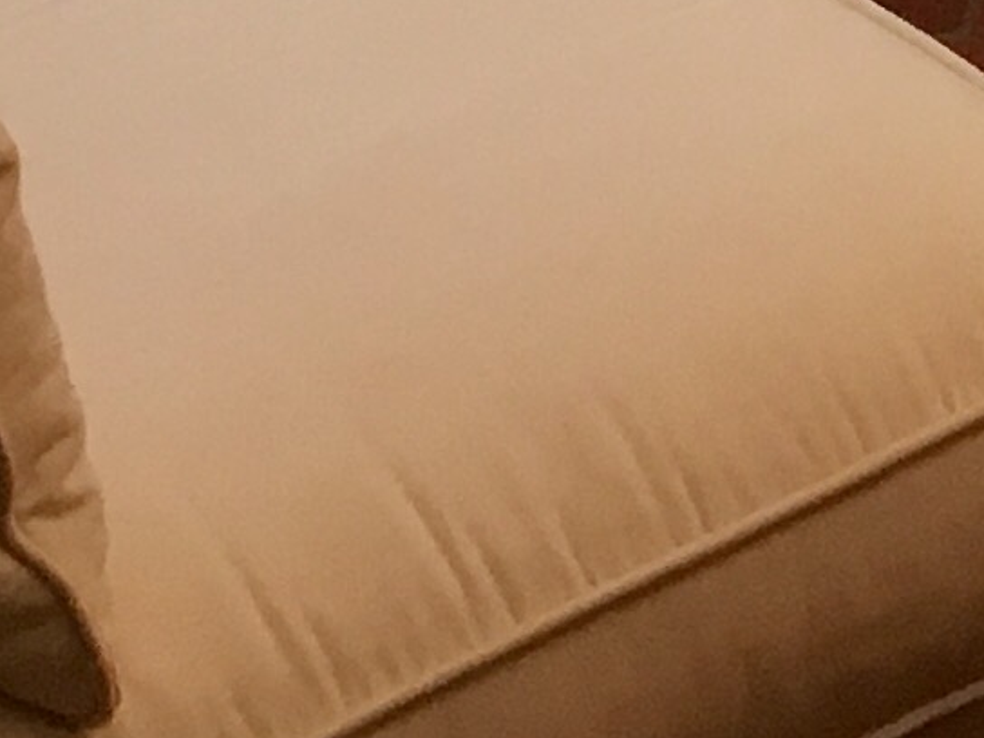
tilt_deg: -10.9
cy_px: -1617
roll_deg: +0.4
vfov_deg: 6.3
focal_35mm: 215
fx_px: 6112
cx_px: 998
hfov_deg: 9.1
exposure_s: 1/33
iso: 80
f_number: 2.2
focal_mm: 4.15
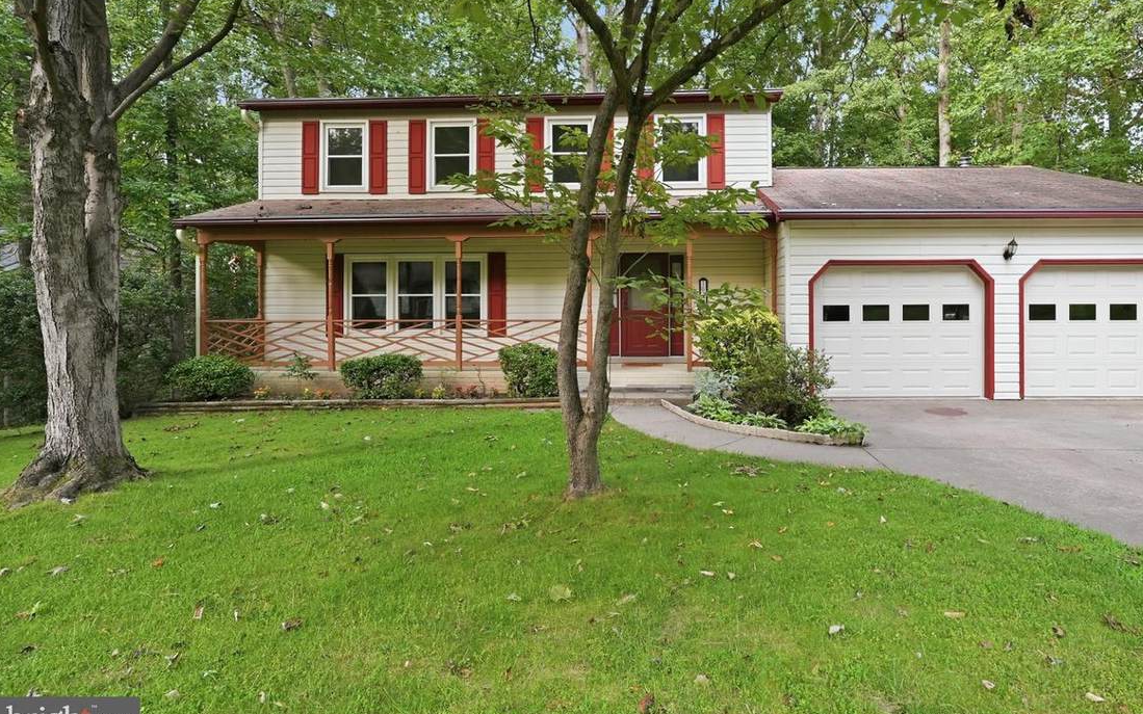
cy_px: 300
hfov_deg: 87.3
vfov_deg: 61.9
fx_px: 592
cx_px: 661
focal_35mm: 19
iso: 1250
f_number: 4
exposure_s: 1/160
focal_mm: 16
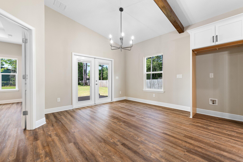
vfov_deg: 77.3
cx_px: 122
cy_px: 81
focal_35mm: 15
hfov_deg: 100.4
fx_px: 101
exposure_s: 1/2.5
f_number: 8
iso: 400
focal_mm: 10
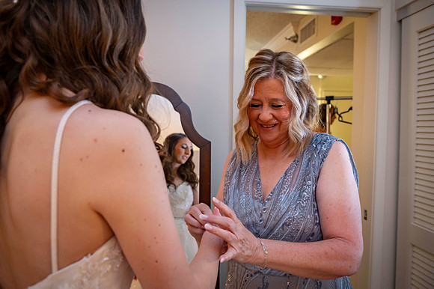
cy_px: 144
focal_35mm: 31
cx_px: 217
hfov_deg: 60.3
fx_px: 373
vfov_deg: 42.3
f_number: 5
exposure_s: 1/160
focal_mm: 31
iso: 1000
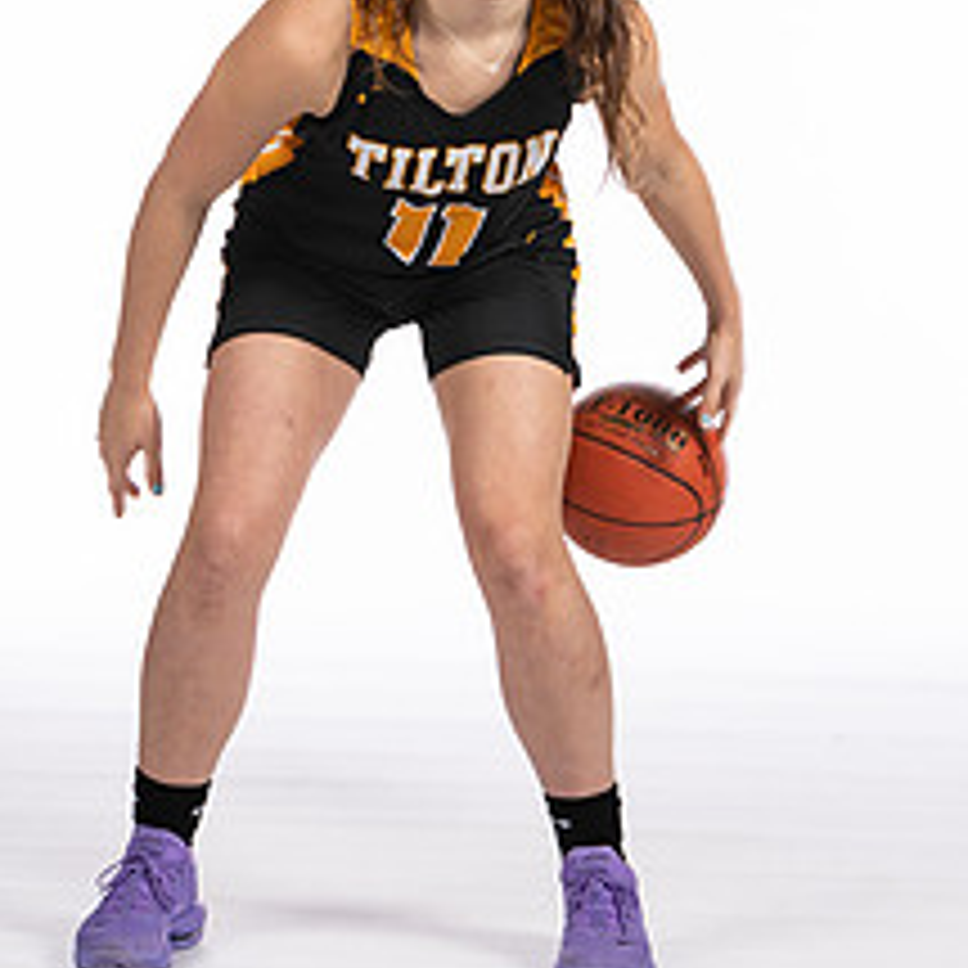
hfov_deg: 9.4
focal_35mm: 187
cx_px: 482
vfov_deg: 9.3
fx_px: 5916
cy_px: 198
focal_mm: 70
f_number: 5.6
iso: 100
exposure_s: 1/100
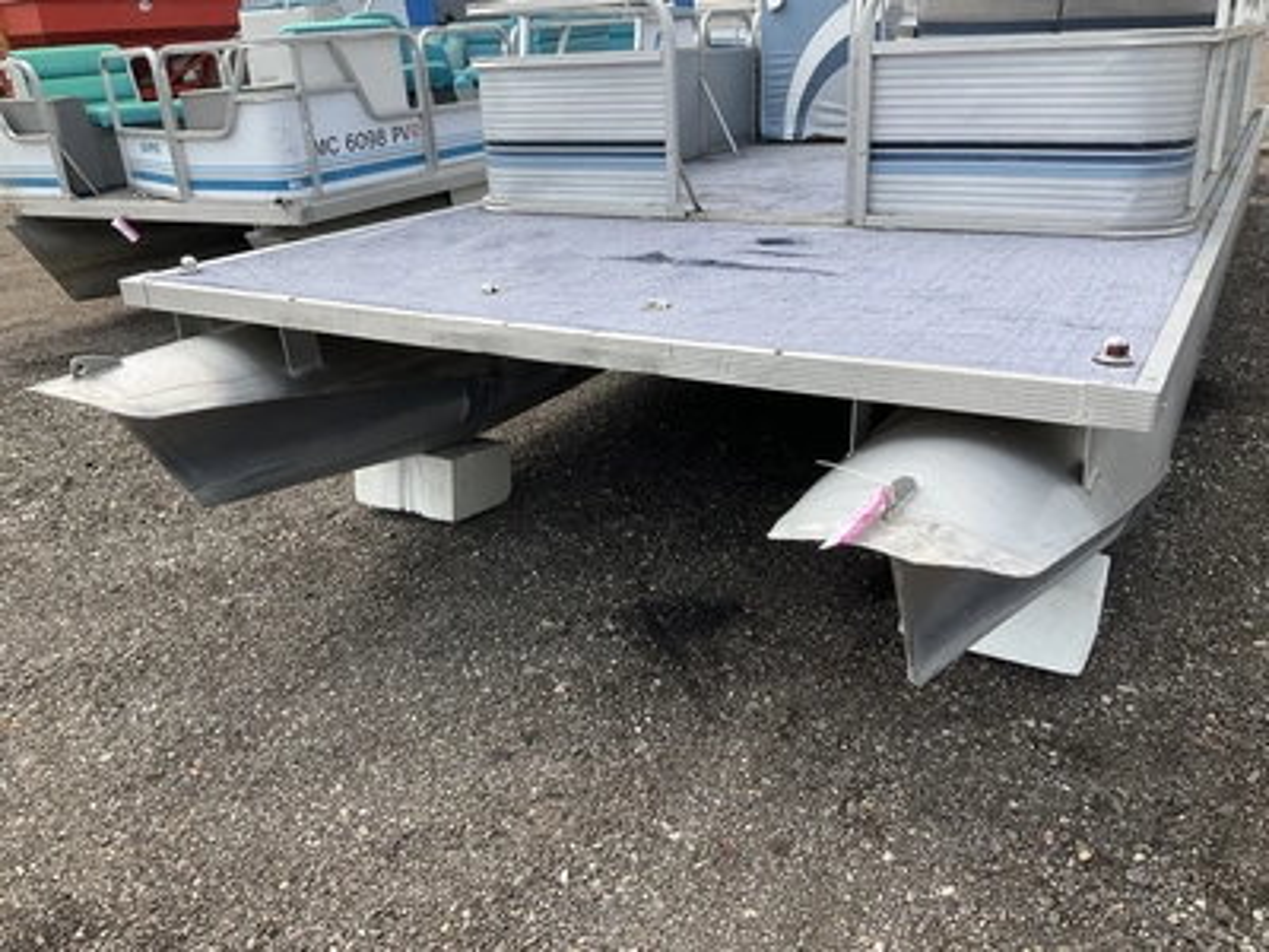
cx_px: 634
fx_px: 1063
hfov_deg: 61.7
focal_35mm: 29
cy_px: 476
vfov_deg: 48.2
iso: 25
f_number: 1.8
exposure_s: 1/929
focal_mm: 3
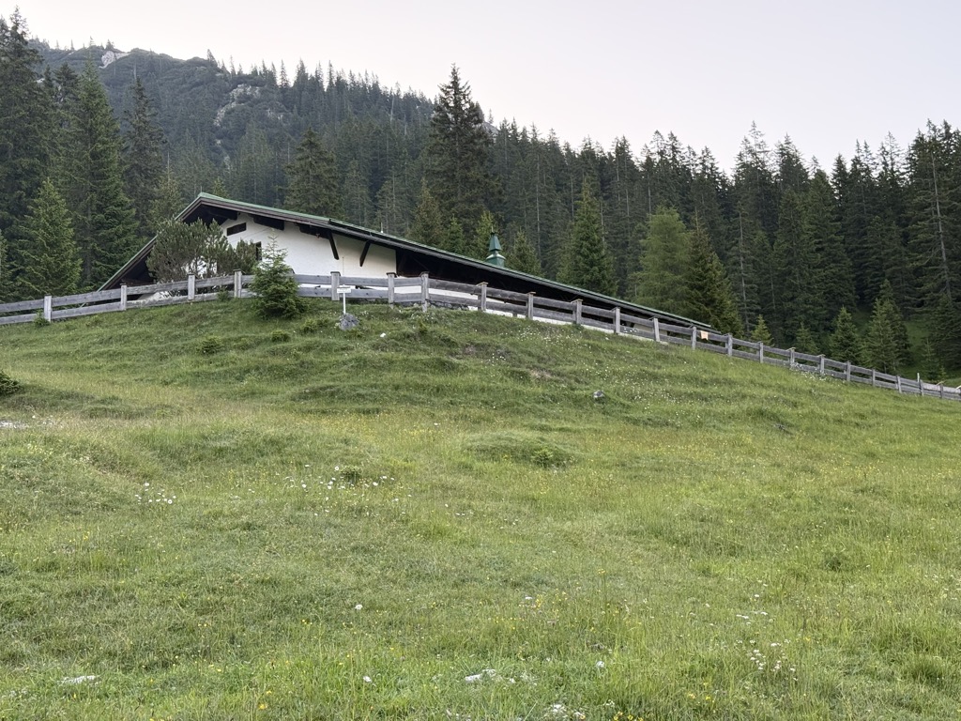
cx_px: 480
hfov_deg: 39.7
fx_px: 1333
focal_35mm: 48
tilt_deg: +11.4
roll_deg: +2.7
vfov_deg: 30.3
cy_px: 360
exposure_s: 1/242
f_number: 1.78
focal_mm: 6.76
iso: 125
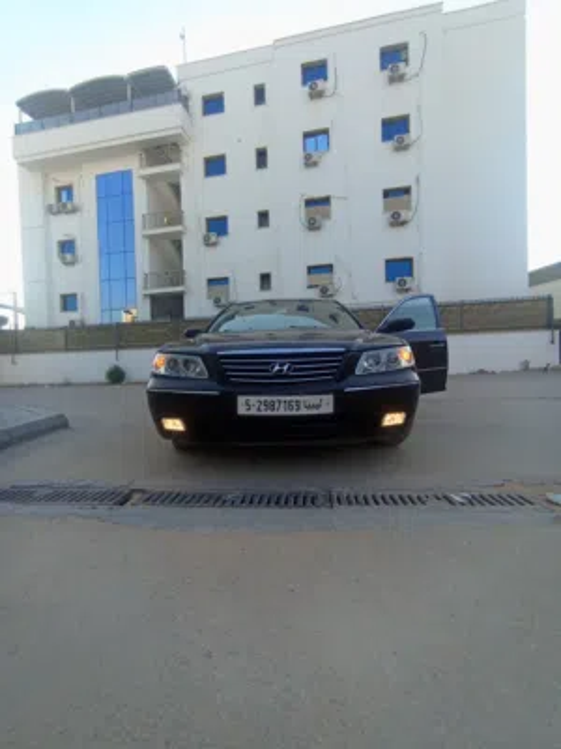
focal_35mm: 16
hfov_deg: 78.1
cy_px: 374
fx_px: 346
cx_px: 280
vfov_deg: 94.5
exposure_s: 1/309
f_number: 2.2
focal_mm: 1.65
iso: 52
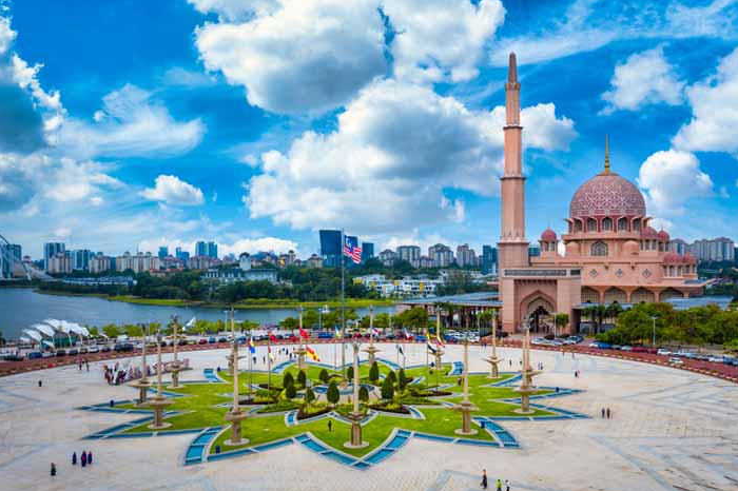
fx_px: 656
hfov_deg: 58.5
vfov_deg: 41.1
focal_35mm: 32
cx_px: 420
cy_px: 263
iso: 100
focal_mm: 10.26
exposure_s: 1/200
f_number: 8
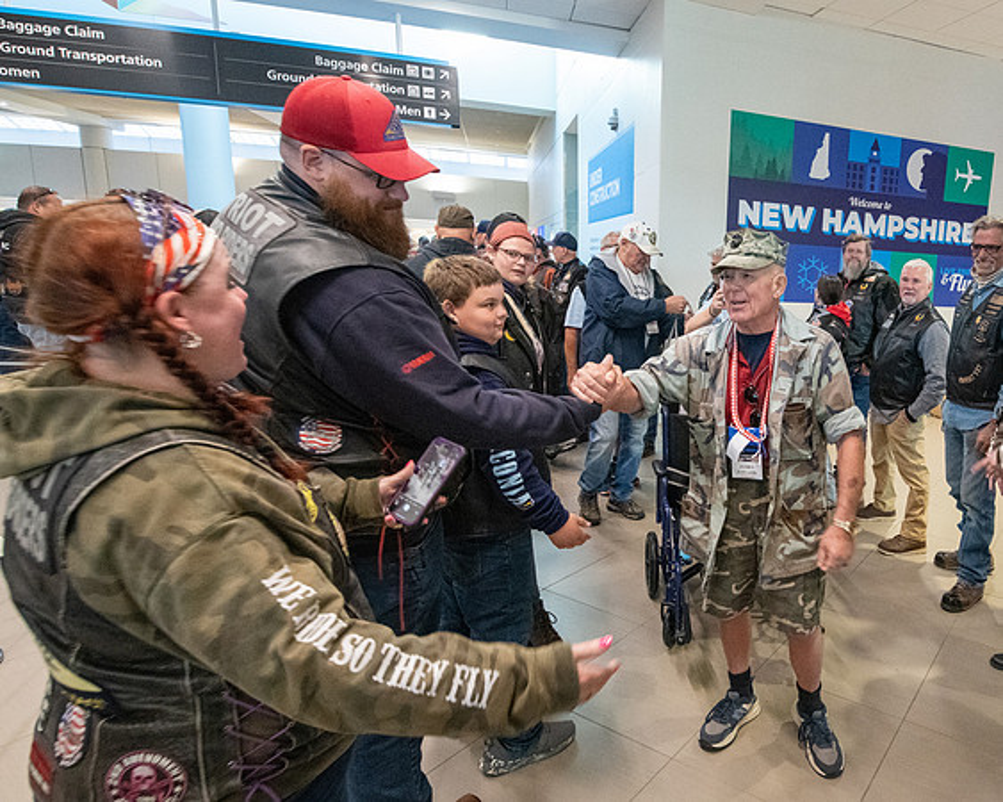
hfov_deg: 49.6
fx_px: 1035
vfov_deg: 42.3
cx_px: 752
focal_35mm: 35
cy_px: 403
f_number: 7.1
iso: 8000
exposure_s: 1/80
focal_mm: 24
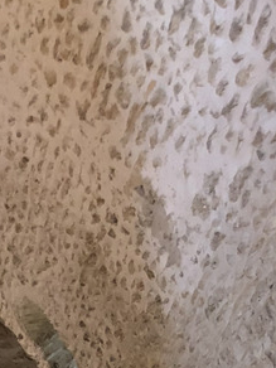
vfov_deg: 14.5
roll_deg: +0.0
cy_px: 707
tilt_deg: +6.0
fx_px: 1223
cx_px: -103
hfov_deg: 12.4
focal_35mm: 115
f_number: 1.8
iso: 100
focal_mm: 4
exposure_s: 1/5
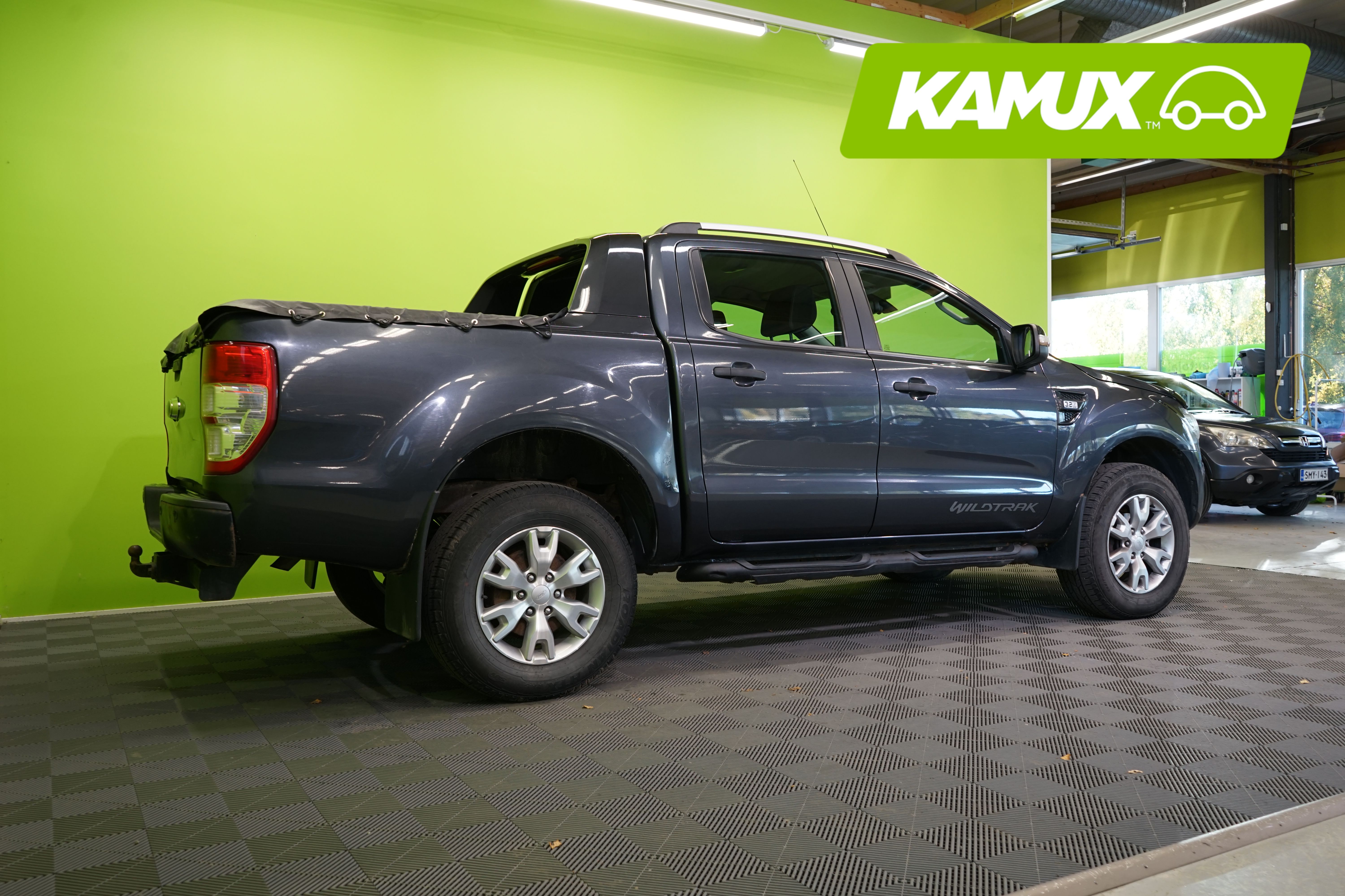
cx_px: 672
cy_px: 448
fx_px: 1083
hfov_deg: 63.7
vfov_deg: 45.0
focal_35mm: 29
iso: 500
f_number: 5.6
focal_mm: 29
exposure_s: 1/30
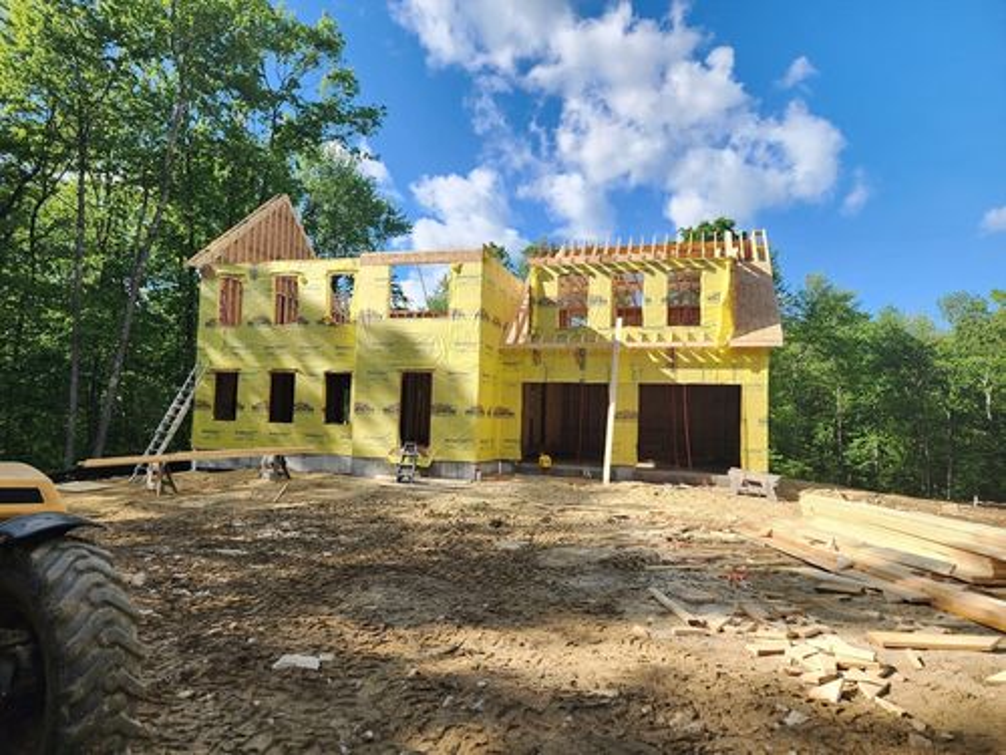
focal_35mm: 23
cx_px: 503
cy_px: 378
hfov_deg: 73.9
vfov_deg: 58.9
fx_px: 668
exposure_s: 1/444
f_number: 1.8
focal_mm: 6.4
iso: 12
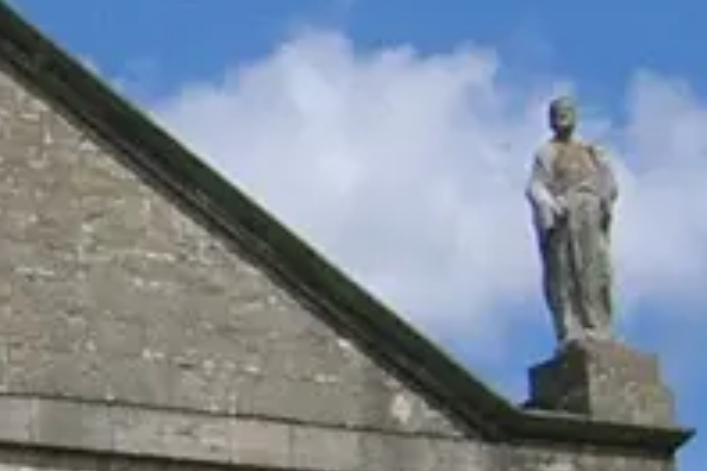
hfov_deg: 6.6
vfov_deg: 4.6
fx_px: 5813
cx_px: -932
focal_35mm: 296
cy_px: 653
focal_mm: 9.2
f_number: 5
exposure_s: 1/1250
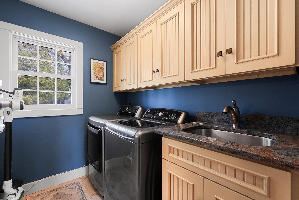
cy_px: 102
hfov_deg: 100.4
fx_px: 125
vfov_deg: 77.3
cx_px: 152
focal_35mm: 15
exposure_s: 1/6
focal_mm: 14
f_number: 10
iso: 2000
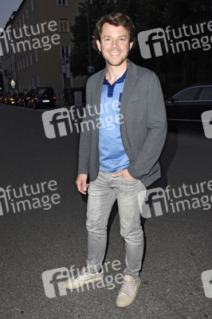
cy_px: 160
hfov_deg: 43.5
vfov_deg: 62.0
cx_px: 106
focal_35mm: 30
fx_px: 265
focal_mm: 20
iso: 1000
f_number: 6.3
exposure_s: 1/125
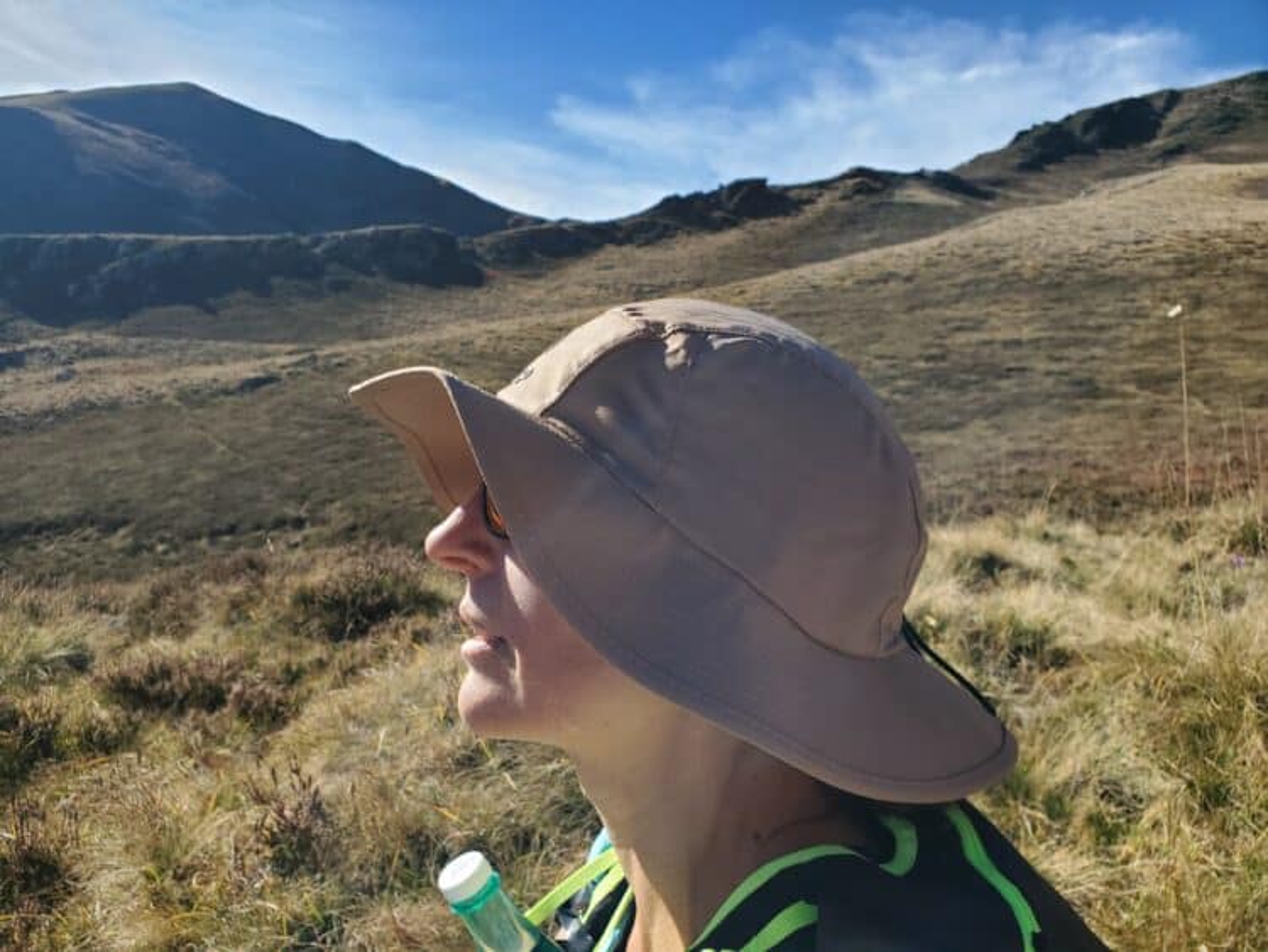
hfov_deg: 67.3
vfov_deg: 53.1
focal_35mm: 26
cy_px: 476
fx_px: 953
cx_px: 634
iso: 50
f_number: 2.4
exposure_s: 1/1142
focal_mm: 4.3
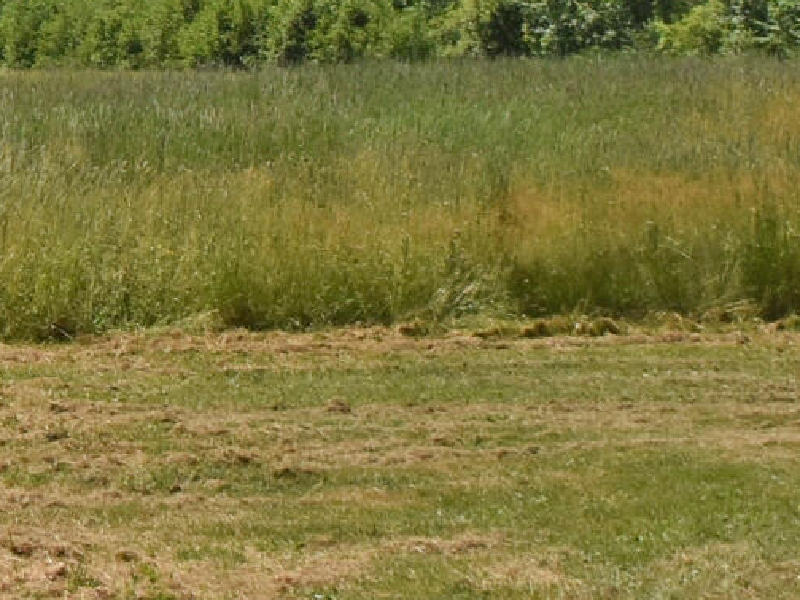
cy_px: -454
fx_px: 3974
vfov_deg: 8.3
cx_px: -789
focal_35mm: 172
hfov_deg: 10.6
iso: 100
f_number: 10
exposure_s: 1/400
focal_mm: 20
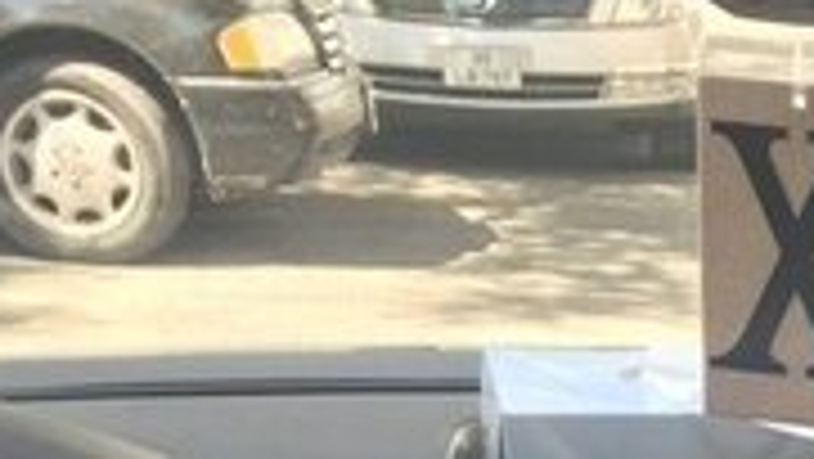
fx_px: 2483
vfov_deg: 9.5
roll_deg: -6.0
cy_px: 1073
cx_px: 1138
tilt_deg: -25.3
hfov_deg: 17.2
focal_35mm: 115
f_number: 2.2
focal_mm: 4.15
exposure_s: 1/100
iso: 50
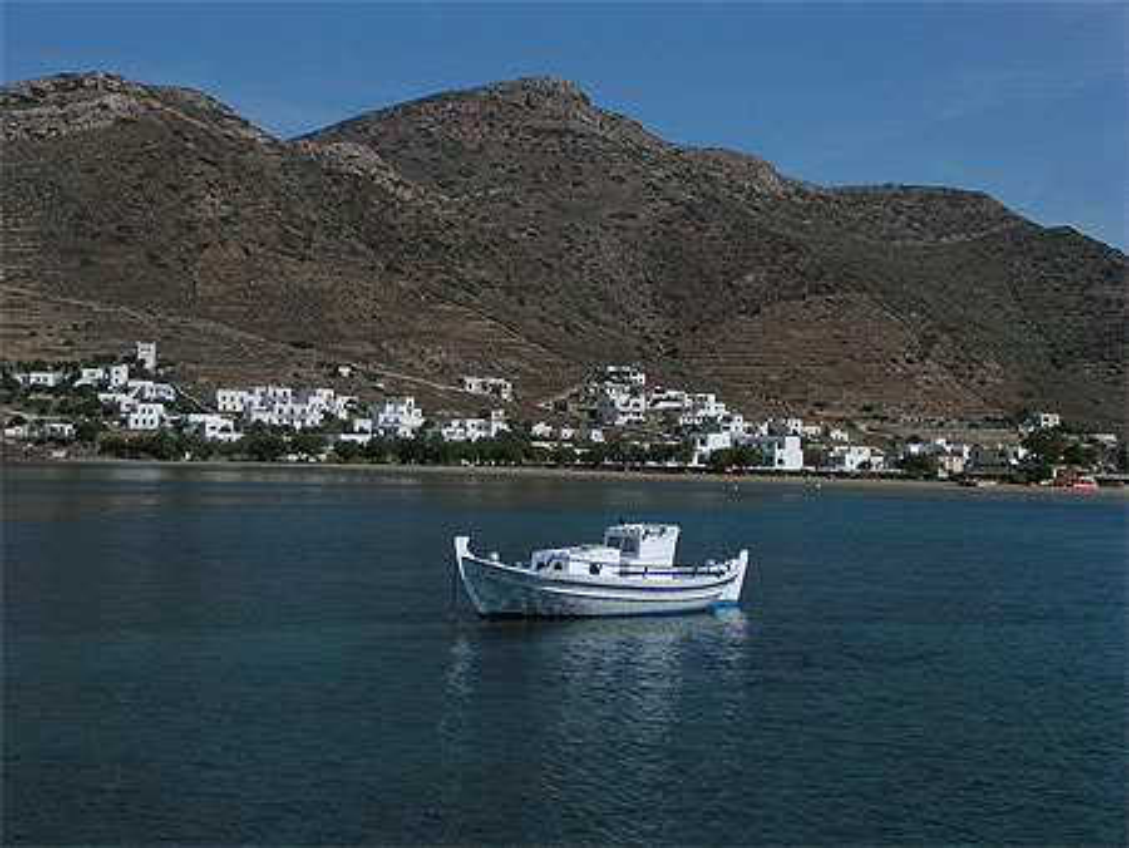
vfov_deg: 23.0
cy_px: 424
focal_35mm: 64
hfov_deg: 30.3
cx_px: 564
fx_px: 2088
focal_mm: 9.7
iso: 100
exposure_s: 1/1701
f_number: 3.5
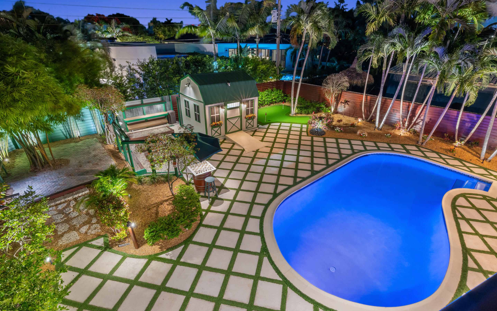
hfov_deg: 94.3
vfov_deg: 68.0
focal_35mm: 17
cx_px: 257
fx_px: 230
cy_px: 158
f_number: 11
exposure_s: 10
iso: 500
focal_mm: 16
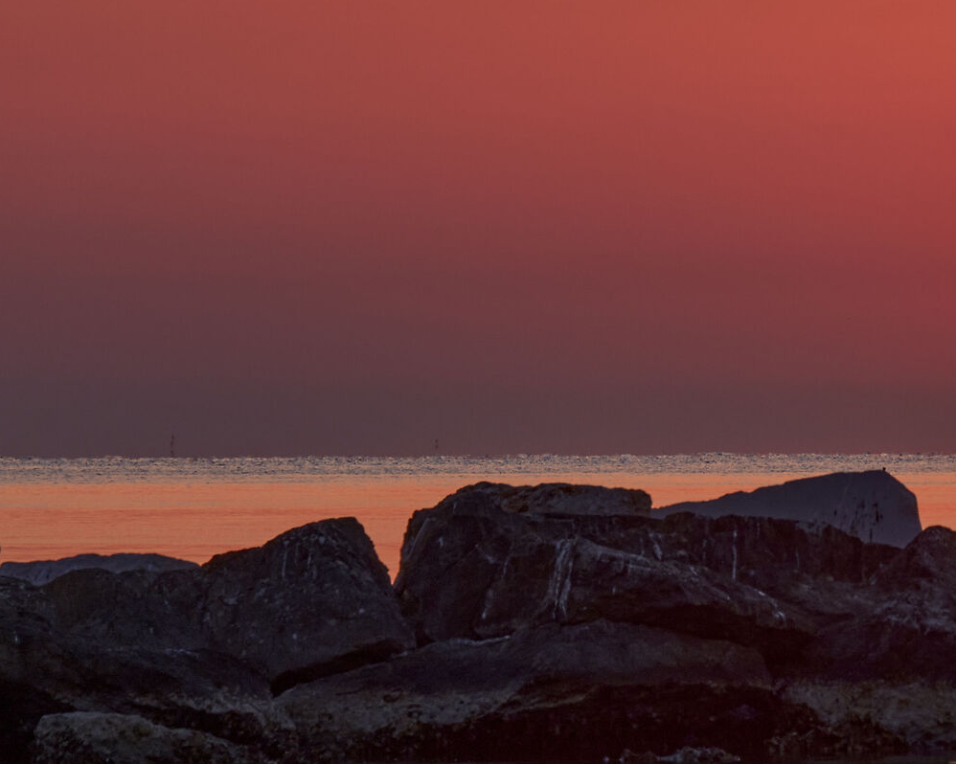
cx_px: 1036
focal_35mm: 779
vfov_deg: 2.0
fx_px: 22037
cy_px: 301
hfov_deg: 2.5
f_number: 13
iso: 160
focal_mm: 230
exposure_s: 1/50
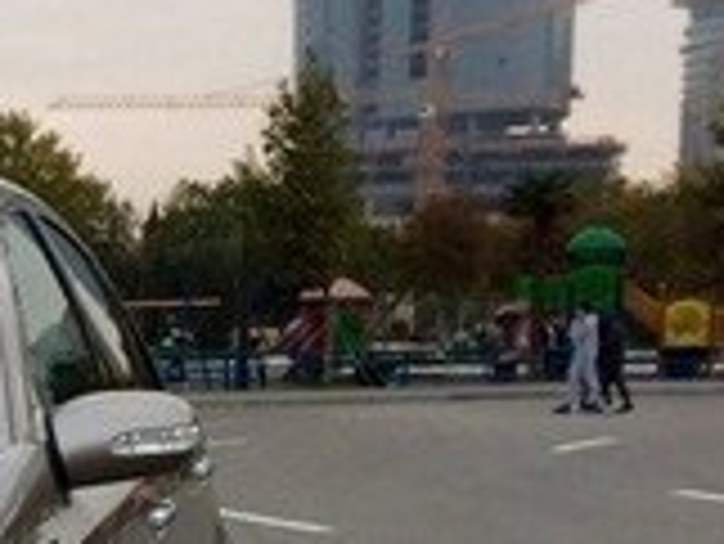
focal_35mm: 119
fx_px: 2491
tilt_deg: -7.4
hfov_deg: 14.8
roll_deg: +0.8
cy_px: 632
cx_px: -499
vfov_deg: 12.2
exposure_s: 1/122
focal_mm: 4.15
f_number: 2.2
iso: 32
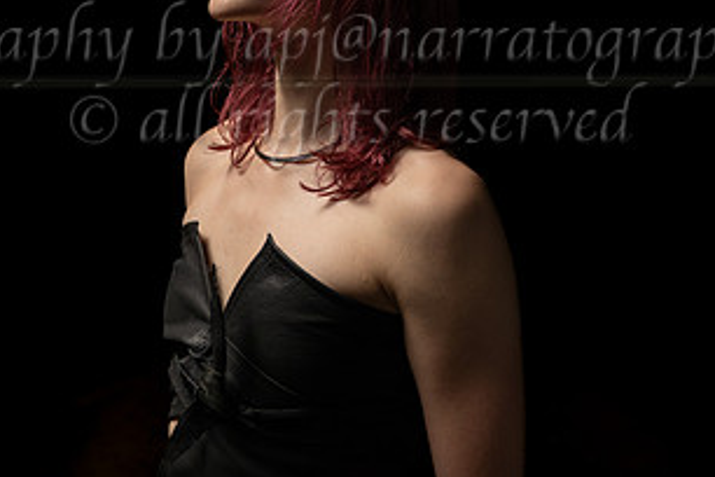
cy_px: 78
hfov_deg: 37.5
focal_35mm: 53
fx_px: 1053
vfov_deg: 25.0
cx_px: 325
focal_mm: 28
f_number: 2.8
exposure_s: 1/400
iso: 400
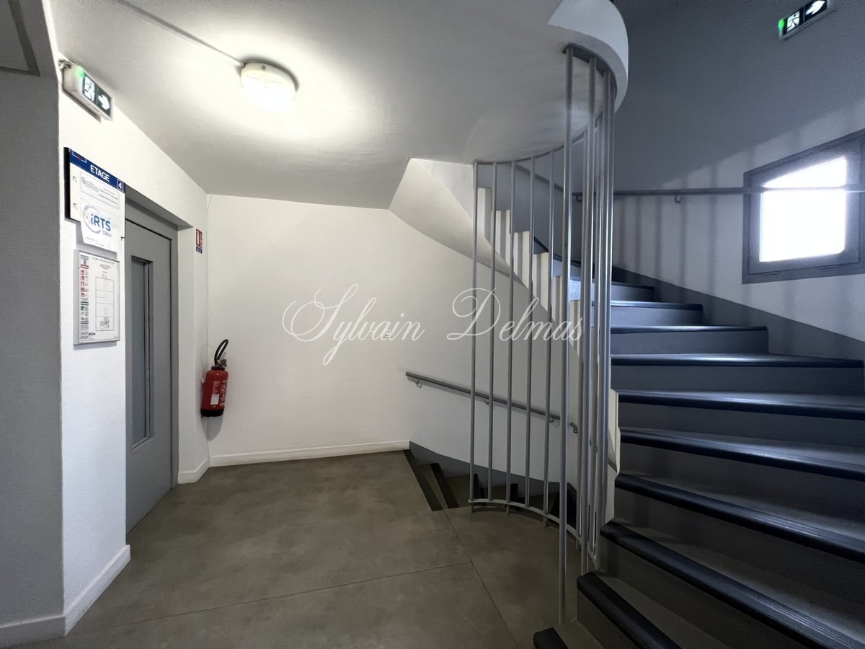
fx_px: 325
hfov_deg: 106.2
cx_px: 432
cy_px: 324
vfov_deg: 89.9
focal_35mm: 13
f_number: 1.8
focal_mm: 1.57
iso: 200
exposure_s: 1/50
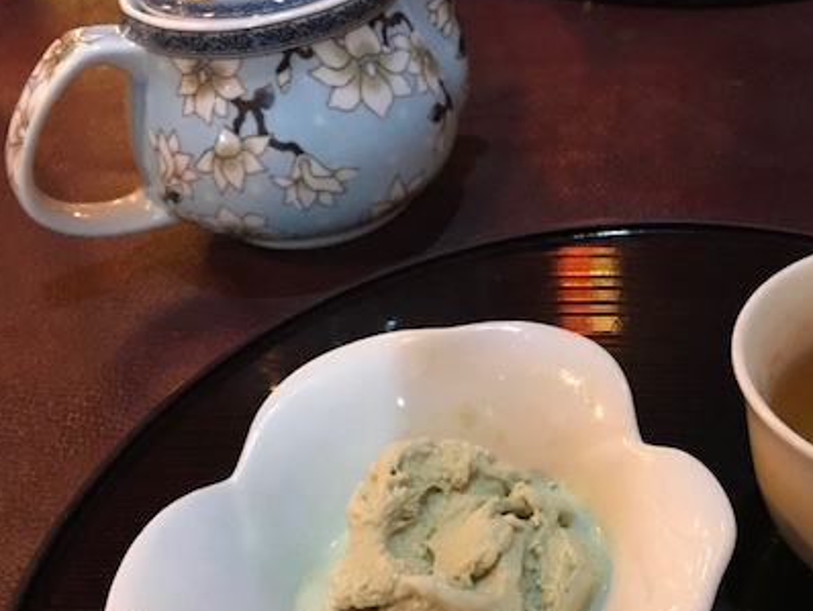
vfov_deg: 31.8
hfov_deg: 40.5
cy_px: 429
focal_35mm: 45
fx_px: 1058
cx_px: 639
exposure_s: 1/4
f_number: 1.8
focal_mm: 3.99
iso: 100
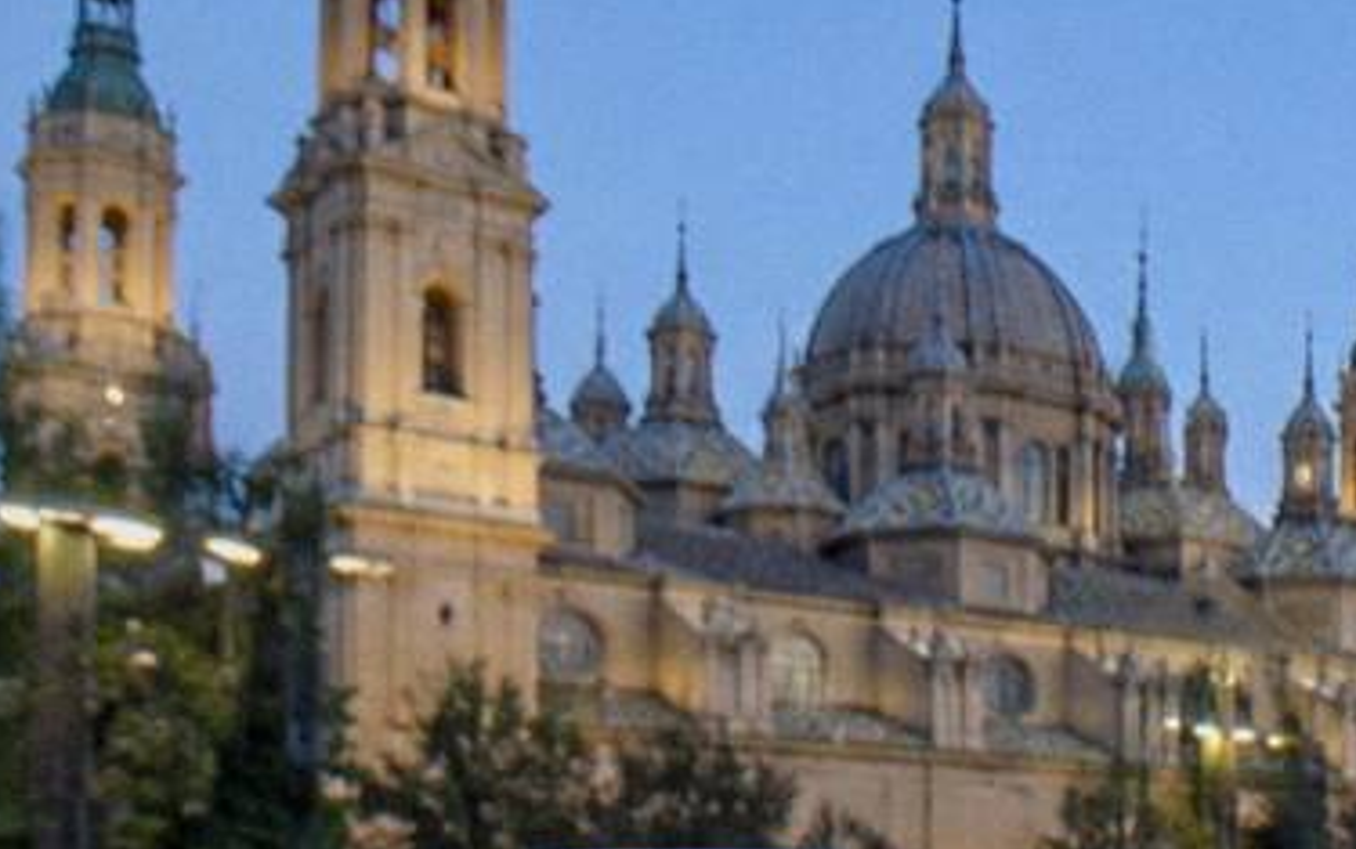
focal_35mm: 133
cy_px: 874
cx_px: 1790
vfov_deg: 9.8
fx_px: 4919
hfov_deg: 15.0
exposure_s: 1/160
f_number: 3.5
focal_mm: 49
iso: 1250
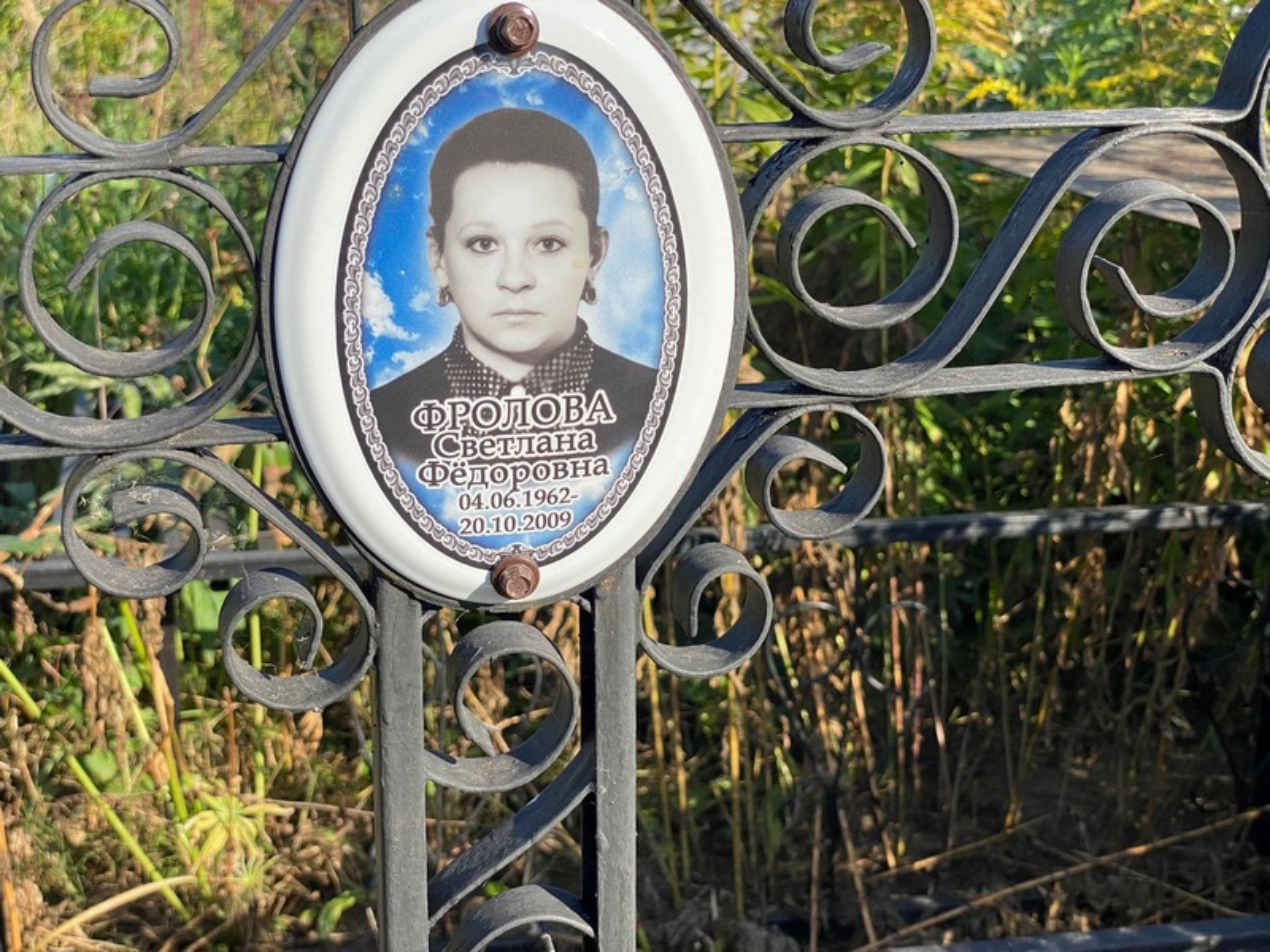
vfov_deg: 28.0
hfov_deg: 36.8
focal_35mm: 52
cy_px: 476
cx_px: 635
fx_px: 1908
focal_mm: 6
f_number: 2
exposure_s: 1/1043
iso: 20
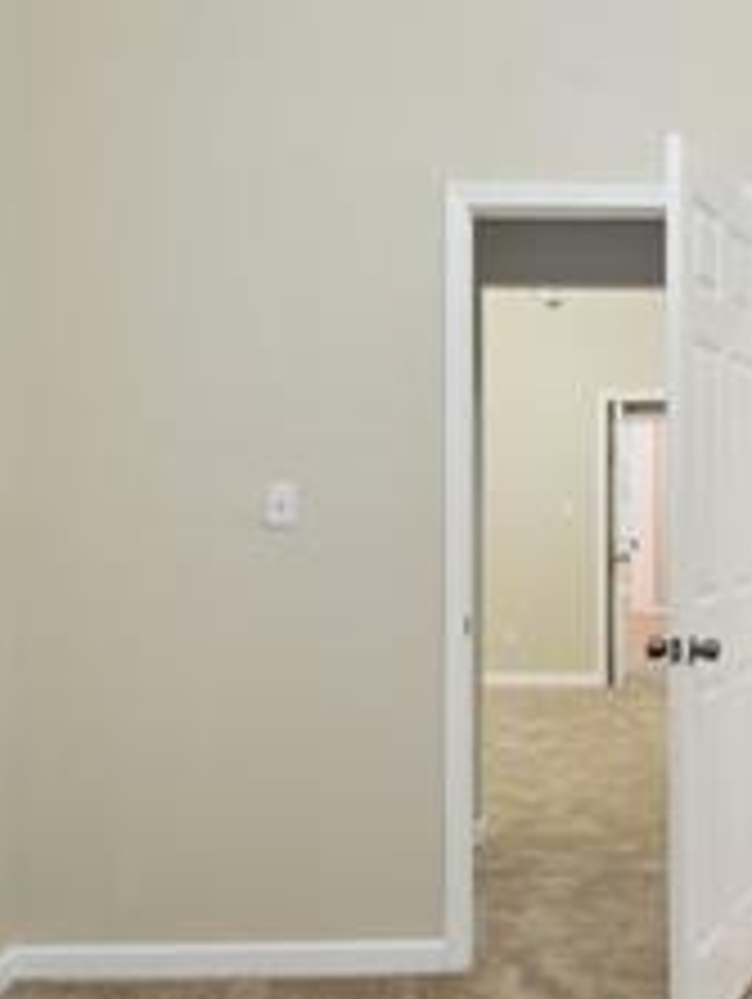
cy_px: 513
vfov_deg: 40.4
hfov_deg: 30.2
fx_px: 1359
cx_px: 608
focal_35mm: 47
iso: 400
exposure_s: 1/2
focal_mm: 17
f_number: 13
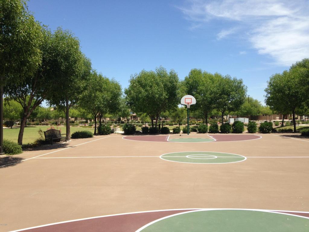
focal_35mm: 33
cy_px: 116
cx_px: 154
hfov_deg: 55.4
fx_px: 295
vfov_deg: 42.9
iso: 50
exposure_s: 1/1391
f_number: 2.4
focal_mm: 4.12
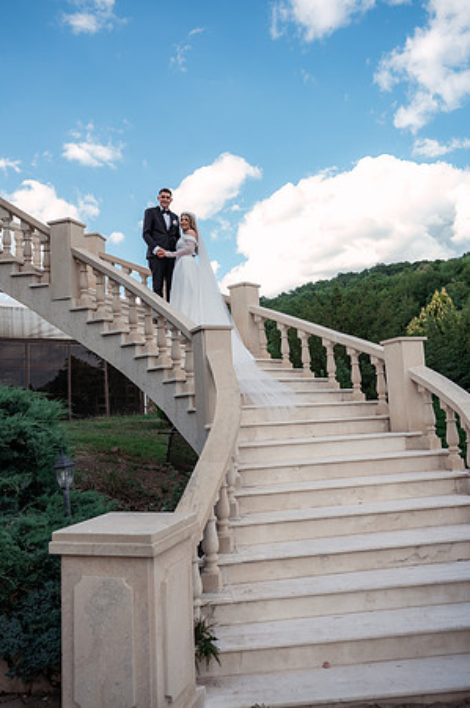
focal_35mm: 28
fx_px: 550
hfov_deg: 46.3
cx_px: 235
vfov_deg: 65.5
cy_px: 354
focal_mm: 28
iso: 160
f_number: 3.5
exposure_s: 1/500
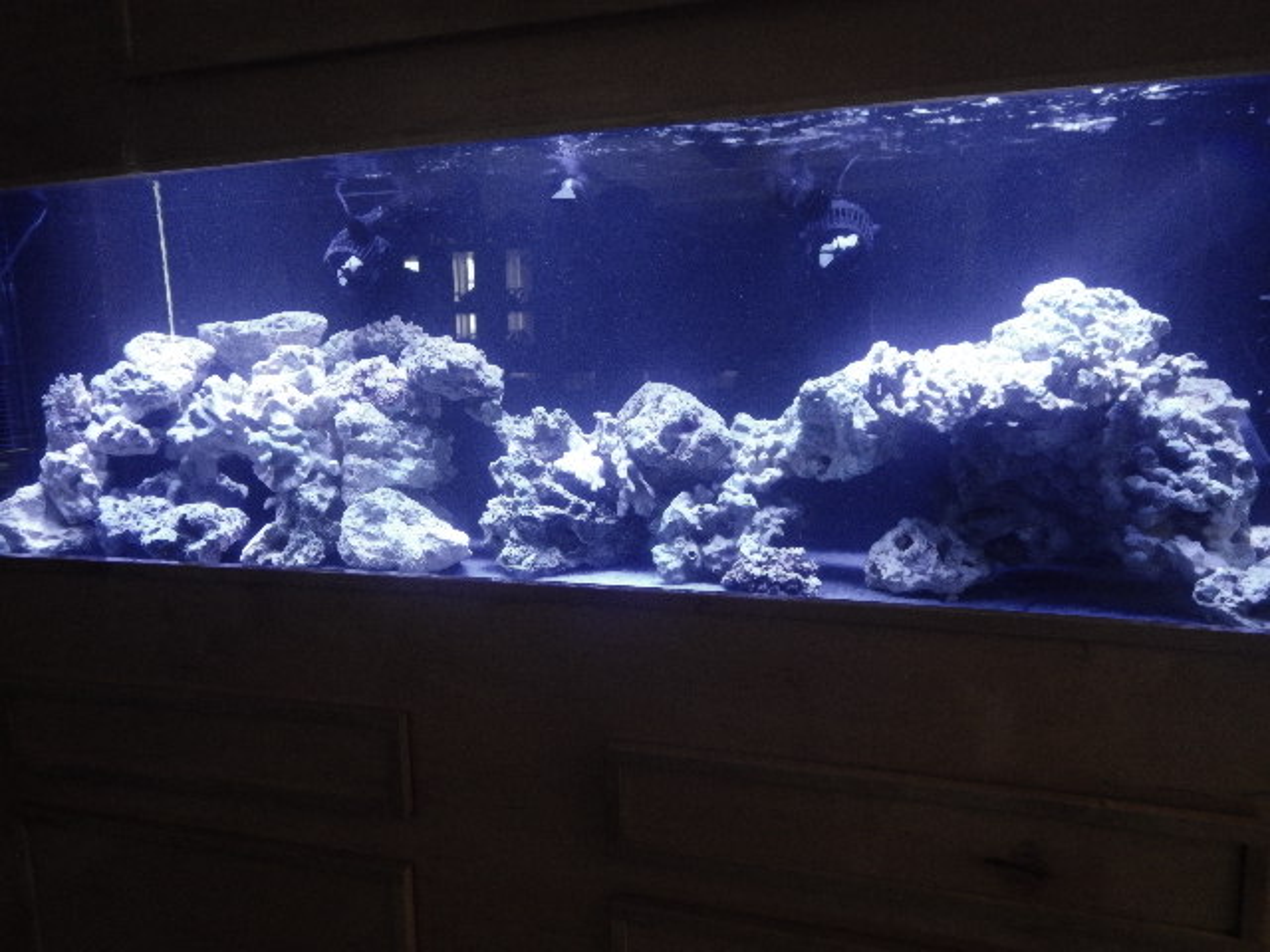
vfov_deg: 56.8
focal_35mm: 24
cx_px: 635
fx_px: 881
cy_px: 476
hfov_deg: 71.6
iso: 200
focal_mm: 4.3
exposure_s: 1/8
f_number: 2.8
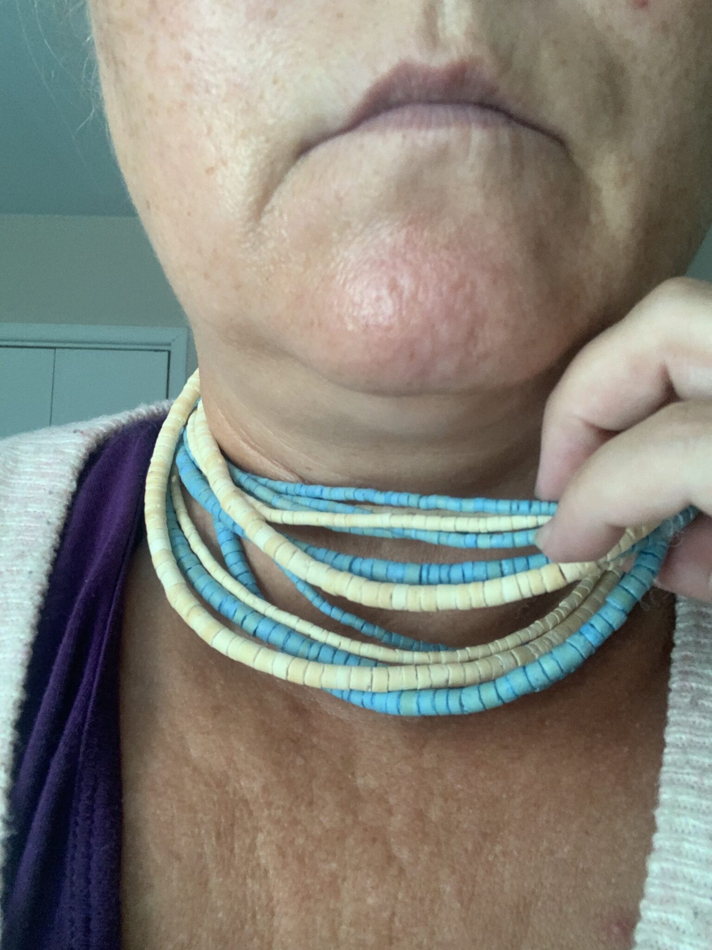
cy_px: 475
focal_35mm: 32
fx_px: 878
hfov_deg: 44.2
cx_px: 356
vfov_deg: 56.8
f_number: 2.2
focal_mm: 2.87
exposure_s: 1/60
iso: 200
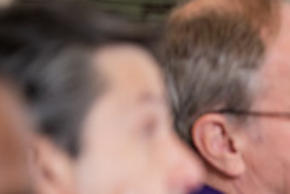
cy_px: 261
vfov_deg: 3.7
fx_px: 2991
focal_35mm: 371
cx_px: 464
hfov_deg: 5.5
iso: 800
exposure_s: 1/200
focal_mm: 110
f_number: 3.2
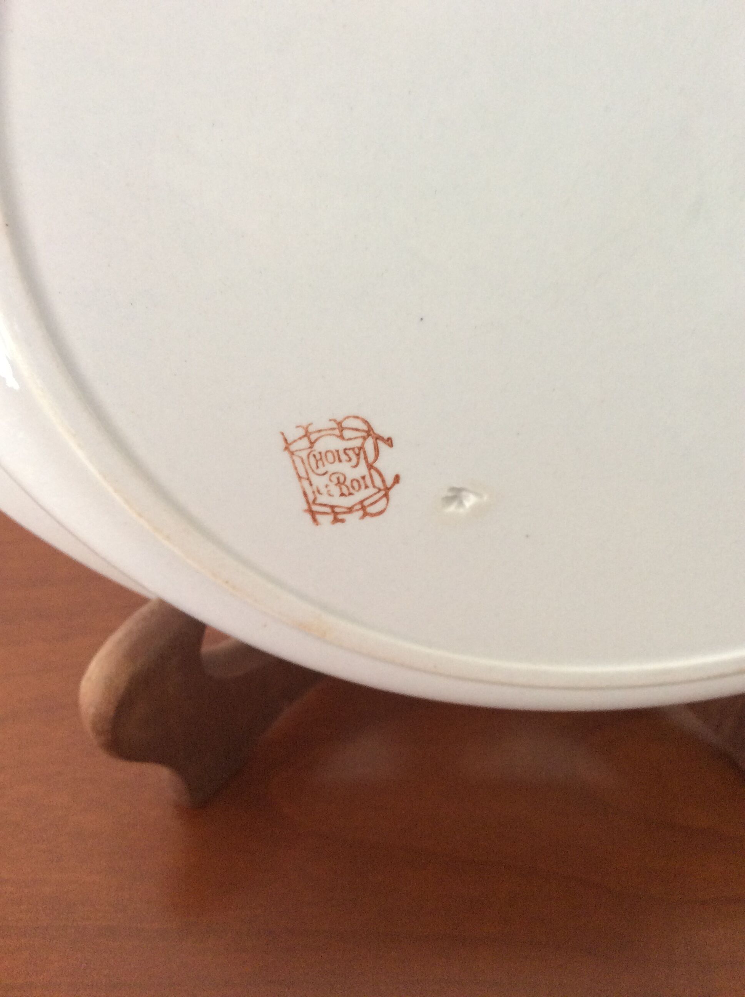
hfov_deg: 44.1
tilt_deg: -51.0
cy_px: 498
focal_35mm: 32
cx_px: 372
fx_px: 921
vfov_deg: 56.9
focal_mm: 3.3
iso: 125
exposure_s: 1/25
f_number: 2.4
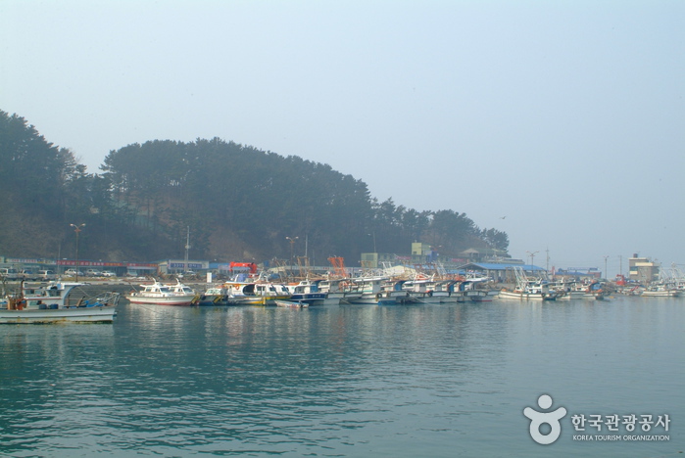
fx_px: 800
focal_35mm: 42
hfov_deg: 46.3
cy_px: 229
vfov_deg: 32.0
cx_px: 342
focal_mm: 28
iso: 400
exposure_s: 1/180
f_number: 13
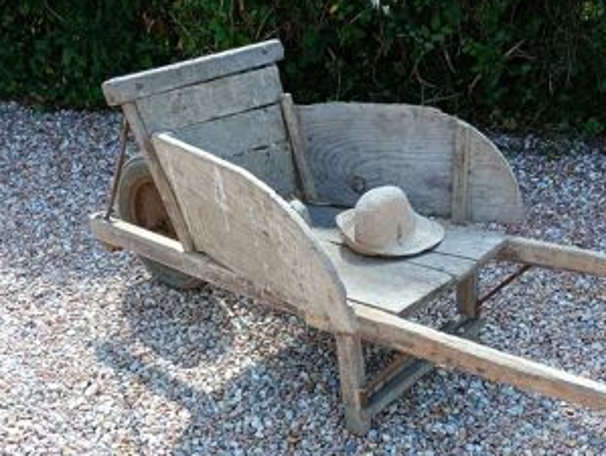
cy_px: 325
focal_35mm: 45
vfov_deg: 31.8
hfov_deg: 41.9
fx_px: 789
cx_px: 347
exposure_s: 1/284
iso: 104
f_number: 1.8
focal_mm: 4.27
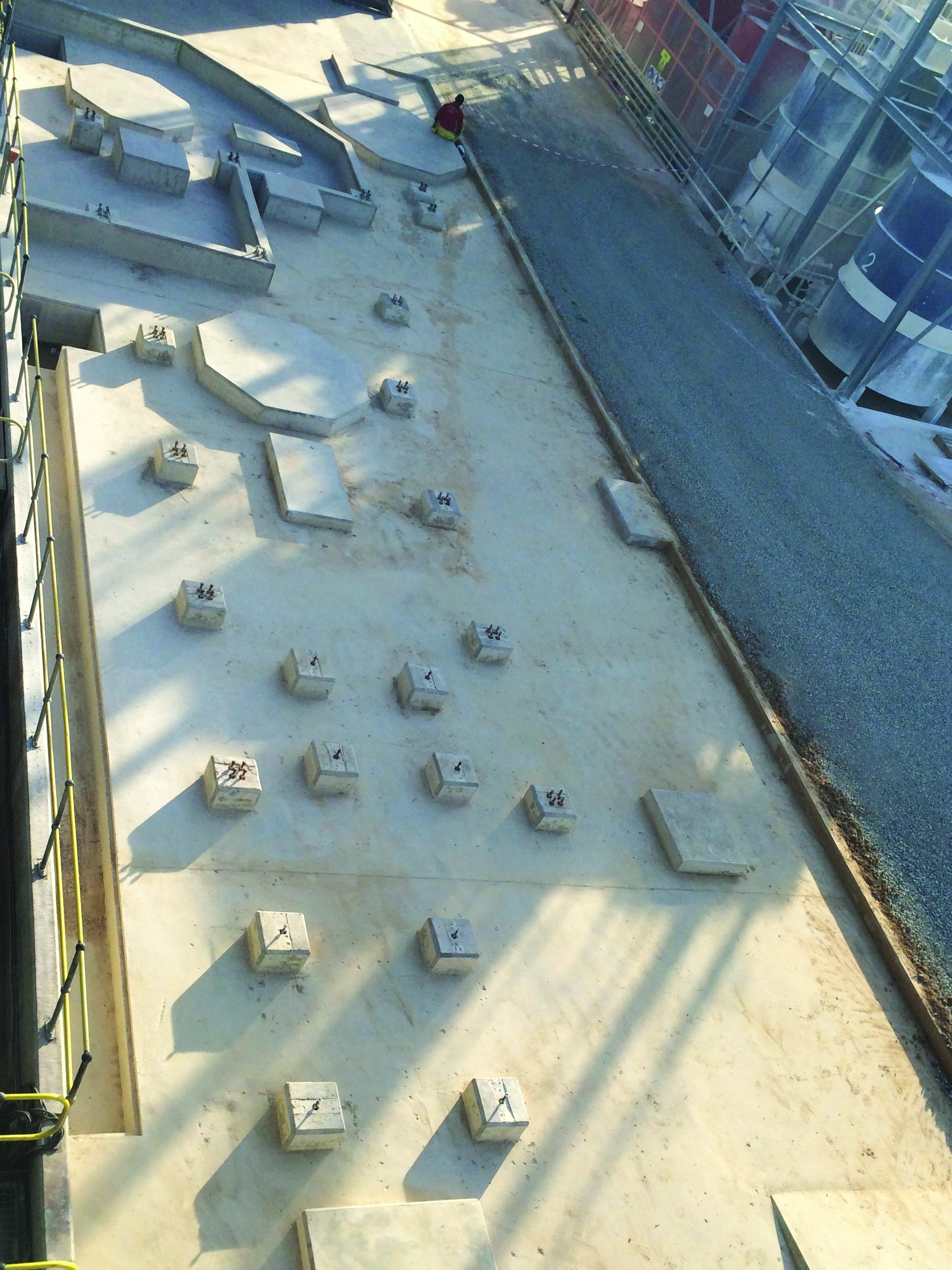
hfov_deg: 36.8
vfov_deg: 47.8
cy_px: 695
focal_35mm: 39
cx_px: 449
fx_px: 1430
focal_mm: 4.12
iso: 32
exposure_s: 1/1109
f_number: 2.2
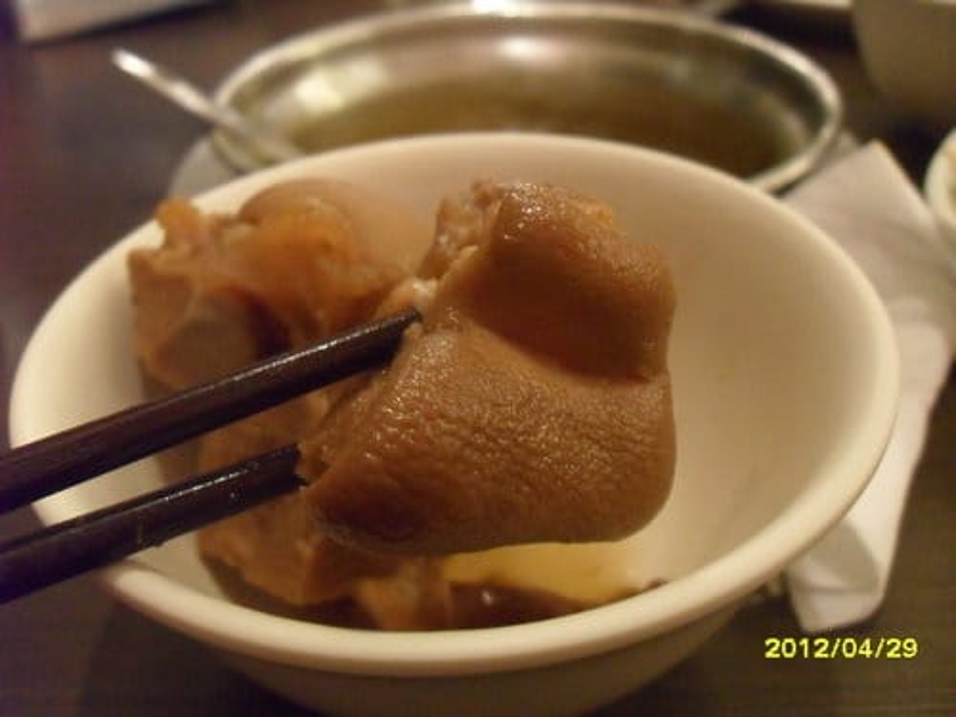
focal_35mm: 35
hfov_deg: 52.6
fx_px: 967
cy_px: 358
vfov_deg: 40.7
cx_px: 478
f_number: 2.8
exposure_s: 1/15
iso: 480
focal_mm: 6.2
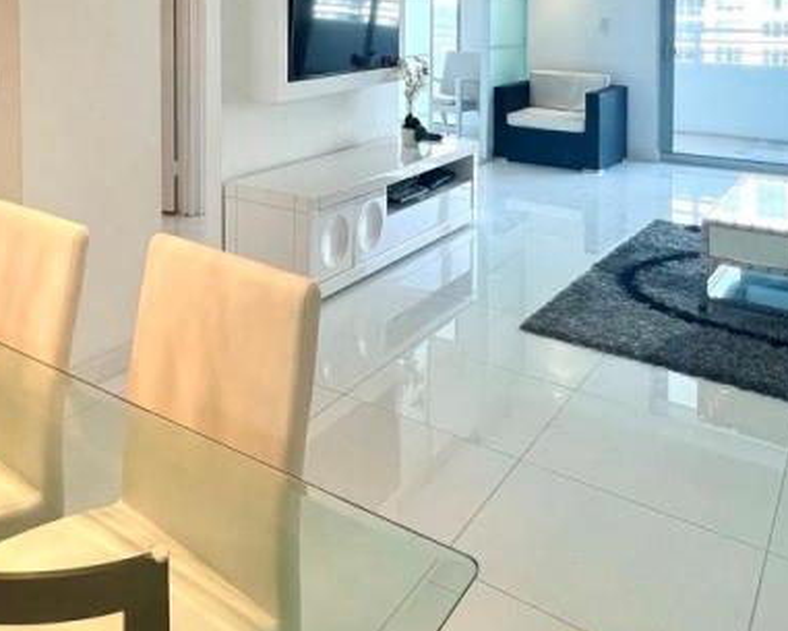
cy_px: 37
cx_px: 139
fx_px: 746
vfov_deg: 41.3
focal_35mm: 32
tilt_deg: -3.9
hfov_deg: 51.5
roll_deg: +1.1
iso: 64
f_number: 1.8
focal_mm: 1.57
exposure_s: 1/120
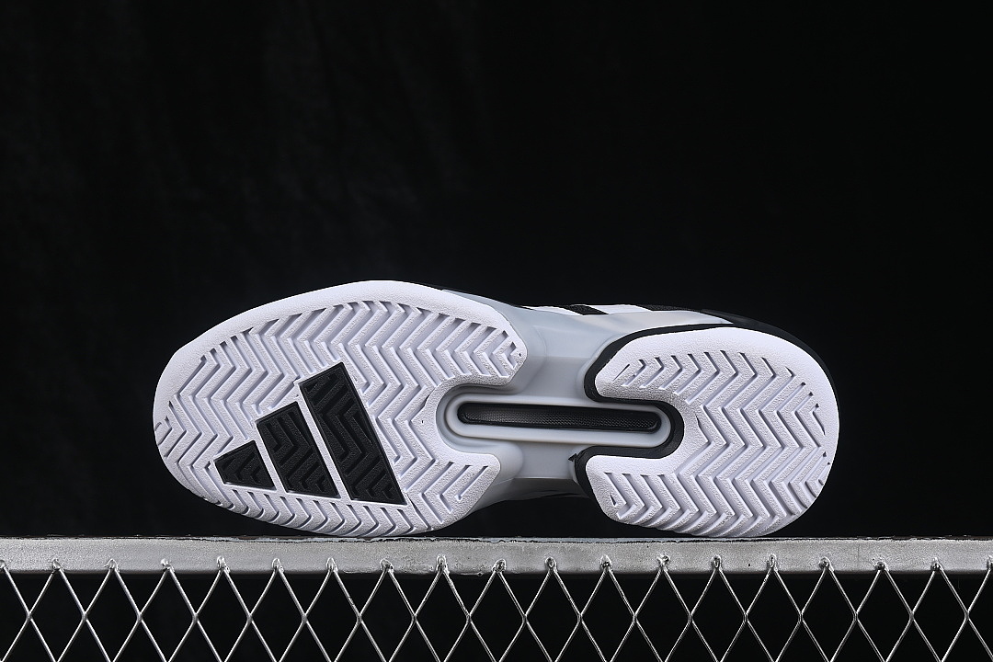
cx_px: 496
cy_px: 331
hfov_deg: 27.0
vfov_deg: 18.2
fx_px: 2069
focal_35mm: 75
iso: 160
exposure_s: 1/80
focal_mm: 50
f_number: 8
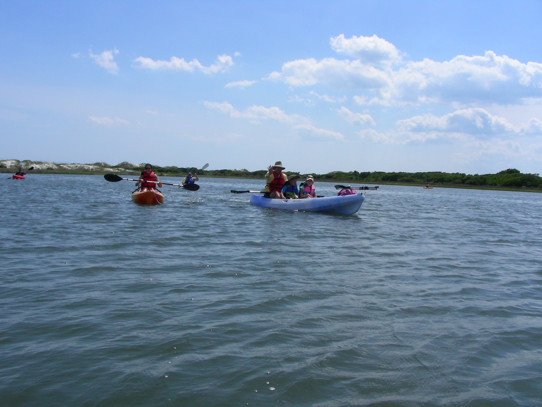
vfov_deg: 37.7
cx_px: 271
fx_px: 595
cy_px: 204
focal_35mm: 38
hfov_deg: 49.0
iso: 50
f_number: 6.8
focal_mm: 6.3
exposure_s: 1/575
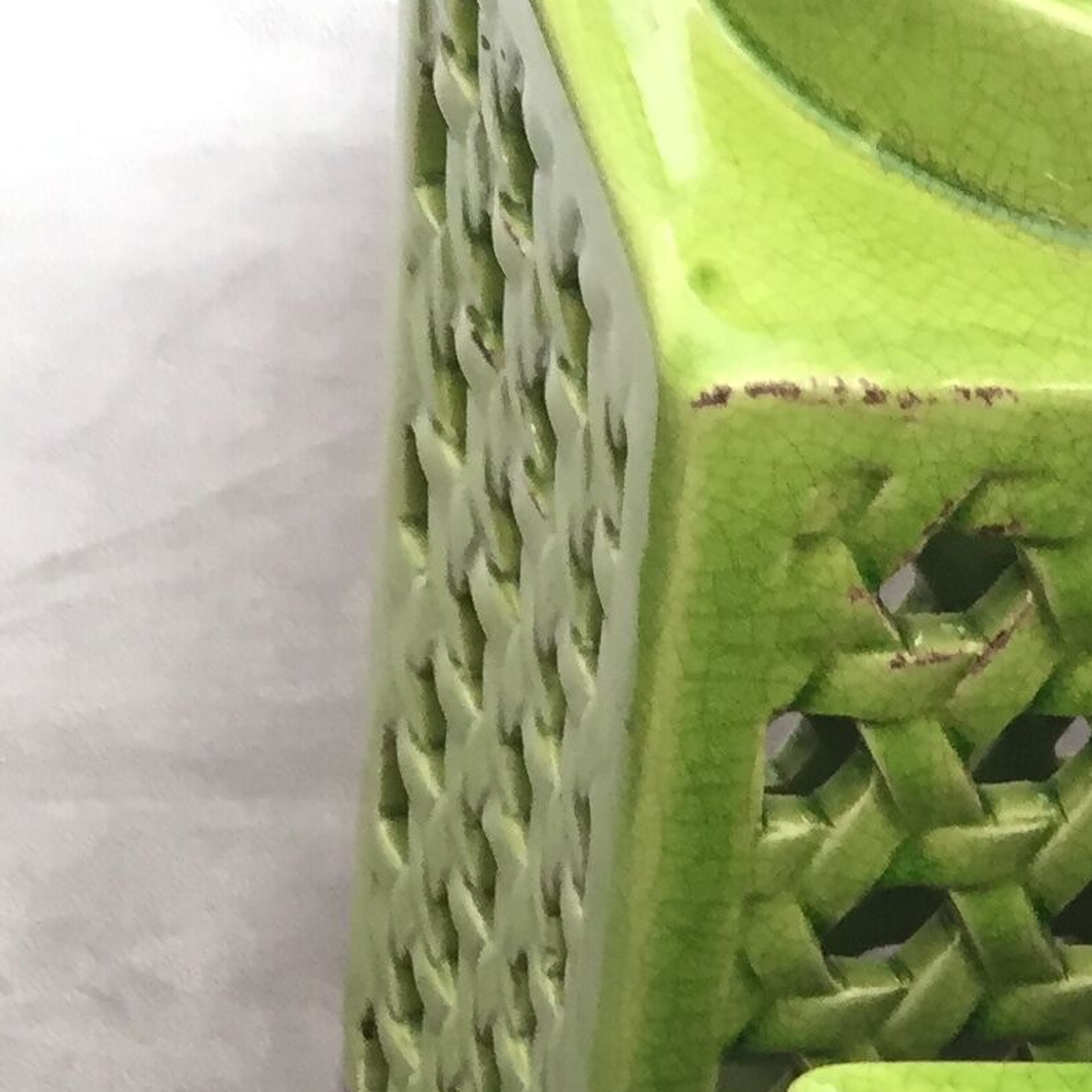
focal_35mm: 106
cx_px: 1492
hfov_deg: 15.5
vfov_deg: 14.4
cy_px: 1972
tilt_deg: -51.3
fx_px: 3783
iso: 80
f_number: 2.2
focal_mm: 4.15
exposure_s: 1/33
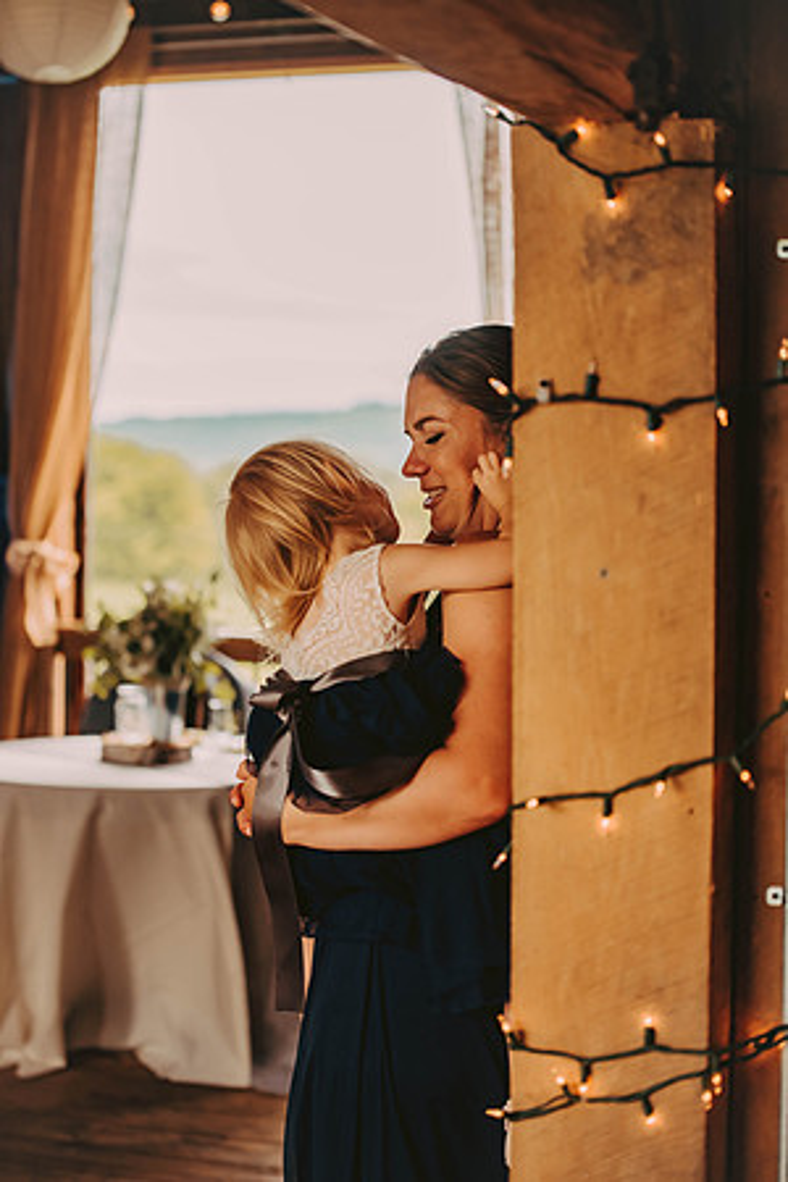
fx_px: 2298
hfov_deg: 19.5
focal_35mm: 70
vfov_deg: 28.8
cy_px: 591
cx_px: 394
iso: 400
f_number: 2.8
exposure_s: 1/400
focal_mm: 70
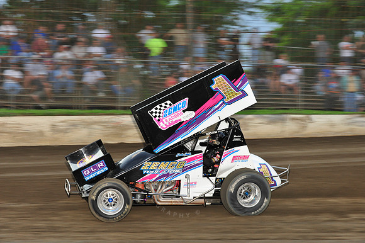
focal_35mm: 105
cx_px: 182
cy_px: 122
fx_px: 1064
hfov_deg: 19.5
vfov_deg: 13.0
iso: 640
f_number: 7.1
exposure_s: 1/320
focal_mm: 105
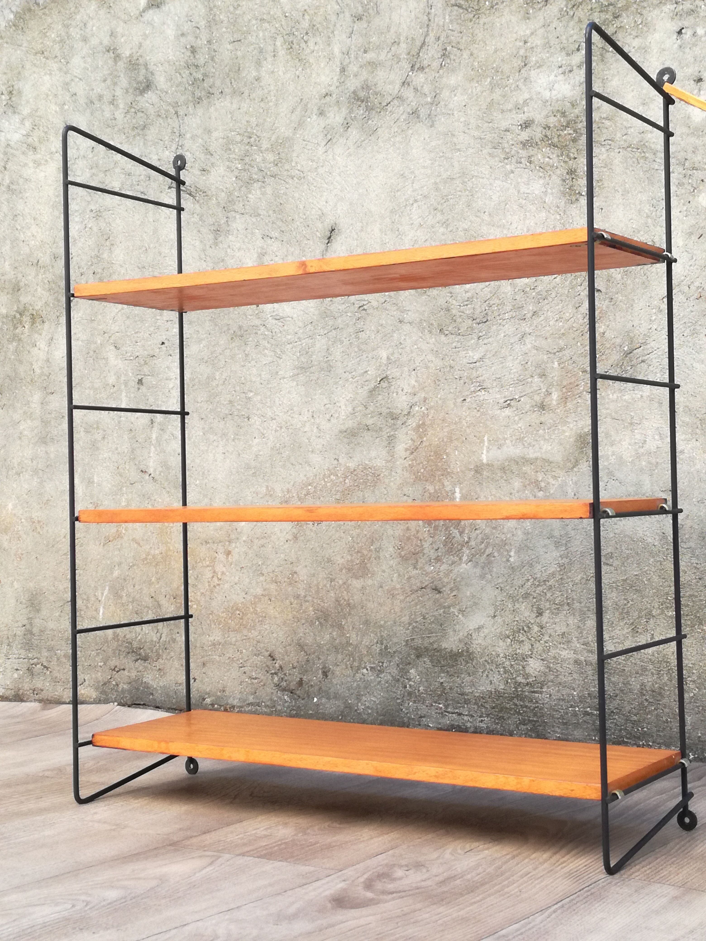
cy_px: 470
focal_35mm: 27
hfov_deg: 51.4
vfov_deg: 65.3
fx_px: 734
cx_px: 353
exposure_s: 1/120
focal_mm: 3.79
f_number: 2
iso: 64
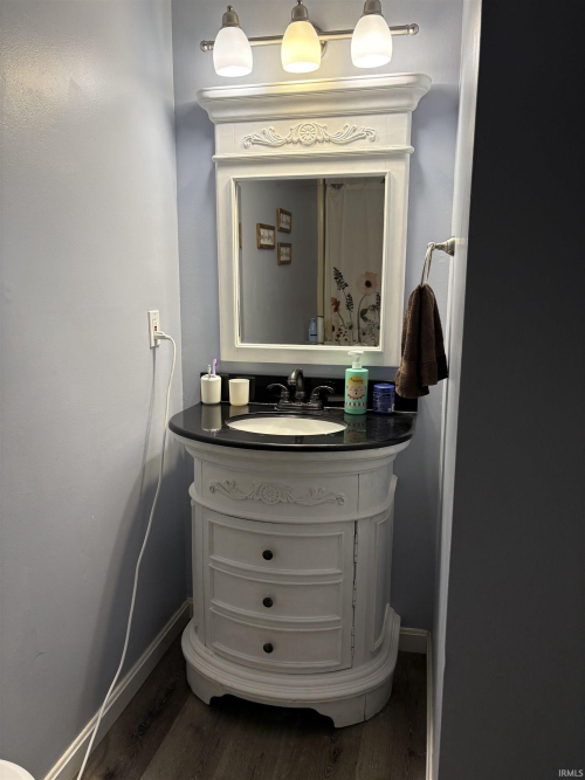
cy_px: 390
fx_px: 586
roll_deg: -0.8
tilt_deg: -9.2
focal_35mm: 26
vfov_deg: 67.3
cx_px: 292
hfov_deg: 53.0
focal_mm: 5.96
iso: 80
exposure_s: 1/60
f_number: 1.6
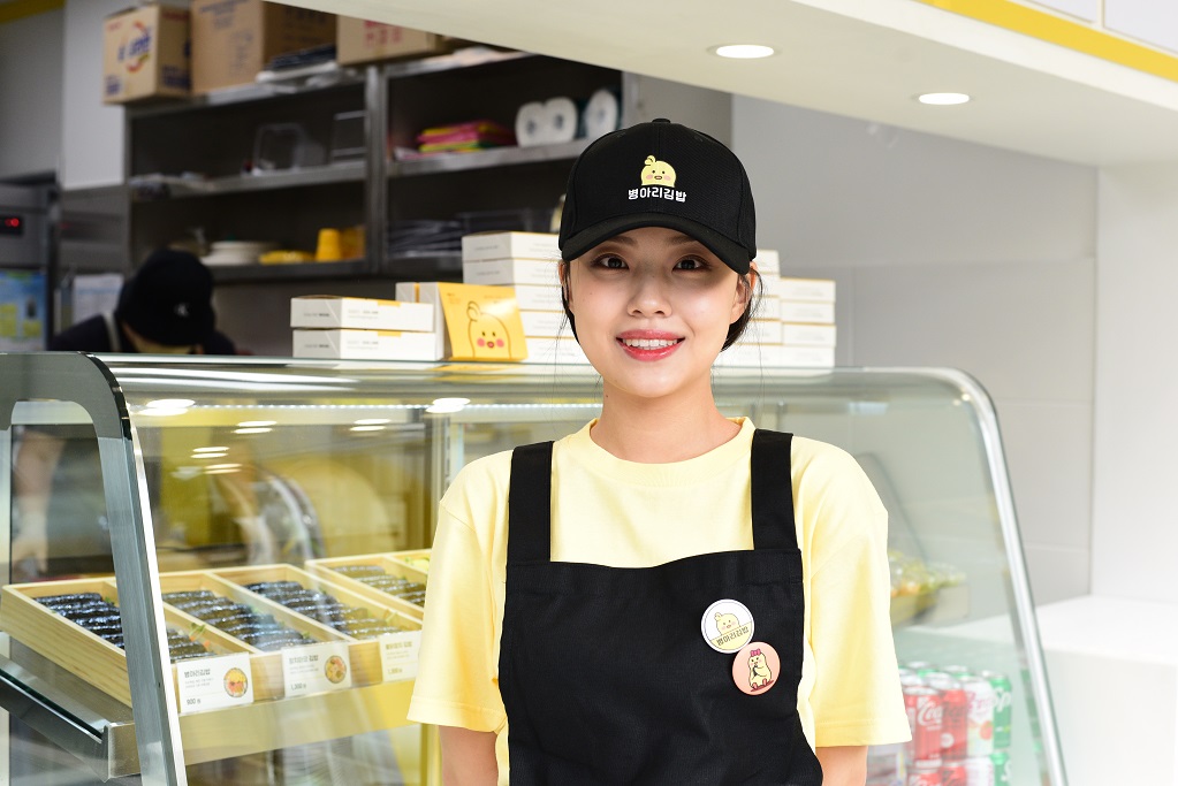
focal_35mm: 50
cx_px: 589
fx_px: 1637
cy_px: 393
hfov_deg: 39.6
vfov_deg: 27.0
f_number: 5.6
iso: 800
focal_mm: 50
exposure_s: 1/320
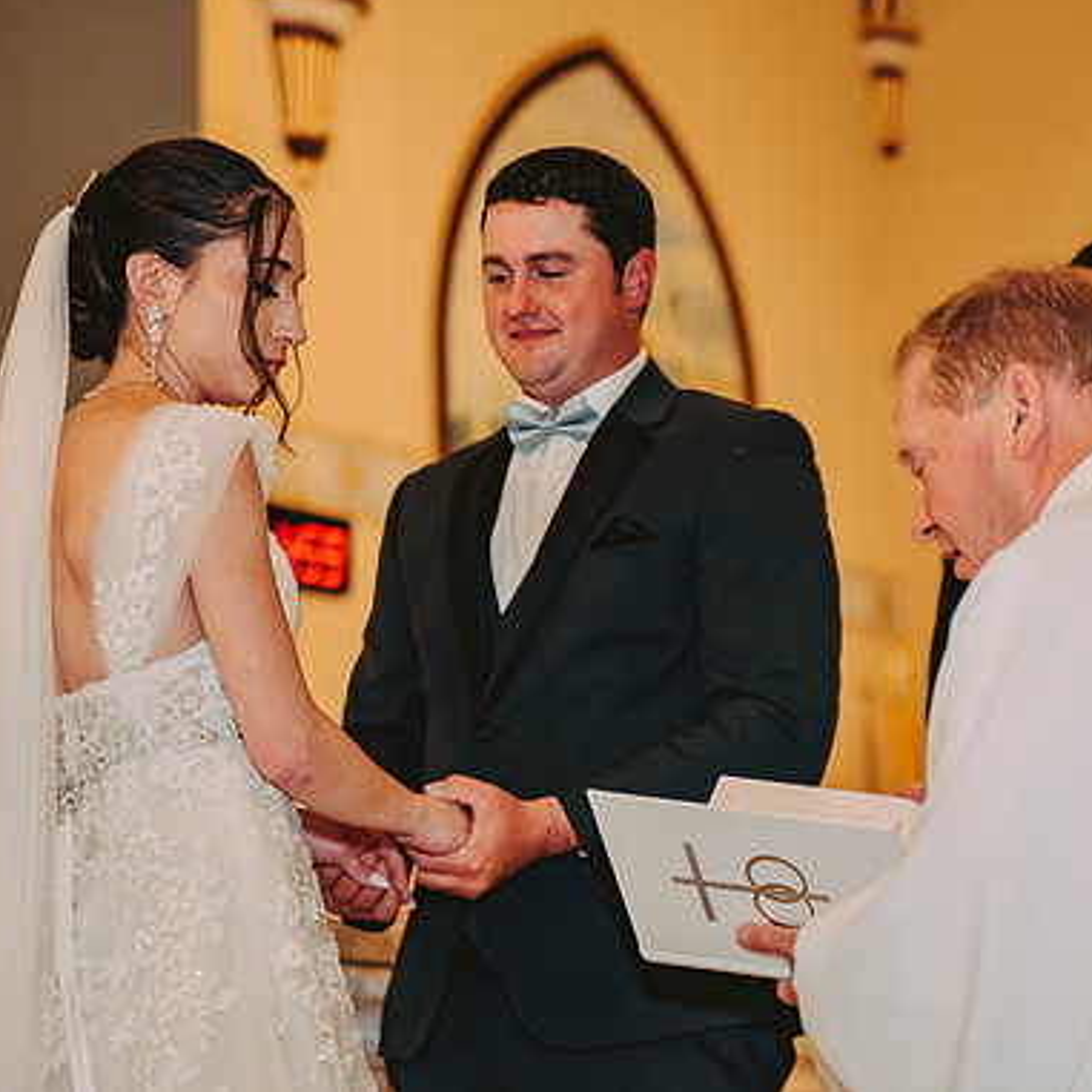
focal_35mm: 97
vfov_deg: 17.9
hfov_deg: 17.9
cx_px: 665
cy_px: 540
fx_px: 3462
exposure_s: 1/100
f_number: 2.8
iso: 800
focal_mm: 75
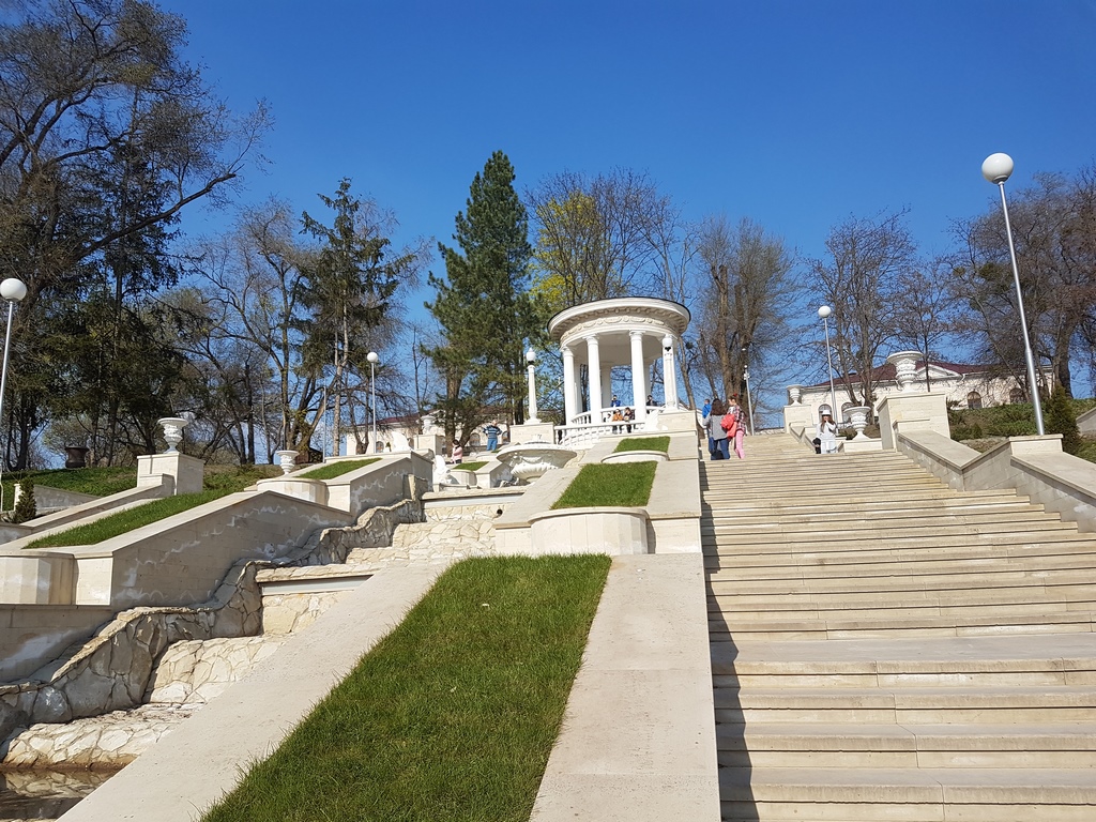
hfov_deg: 67.3
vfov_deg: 53.1
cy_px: 411
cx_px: 548
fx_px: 823
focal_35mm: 26
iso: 40
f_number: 1.7
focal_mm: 4.2
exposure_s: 1/2480
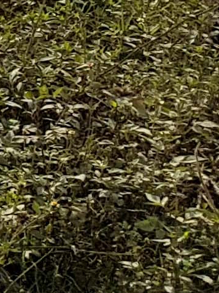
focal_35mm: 220
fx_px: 1858
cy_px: -304
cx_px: -926
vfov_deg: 8.5
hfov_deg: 5.2
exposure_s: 1/2632
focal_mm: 4.3
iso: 40
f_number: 1.7
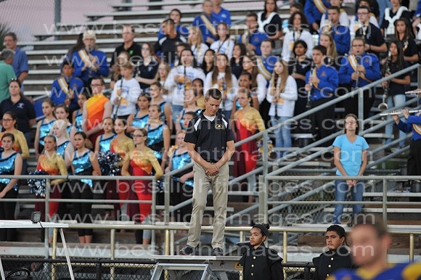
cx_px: 210
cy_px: 140
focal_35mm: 300
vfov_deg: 4.6
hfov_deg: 6.9
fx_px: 3506
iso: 1600
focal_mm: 300
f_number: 4
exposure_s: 1/400
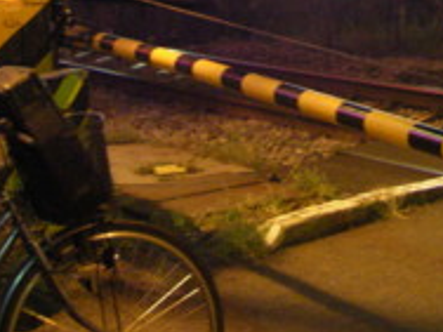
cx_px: 325
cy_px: -61
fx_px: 1165
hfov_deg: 21.4
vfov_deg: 15.7
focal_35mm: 91
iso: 400
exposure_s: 1/8
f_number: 3.3
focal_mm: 6.3
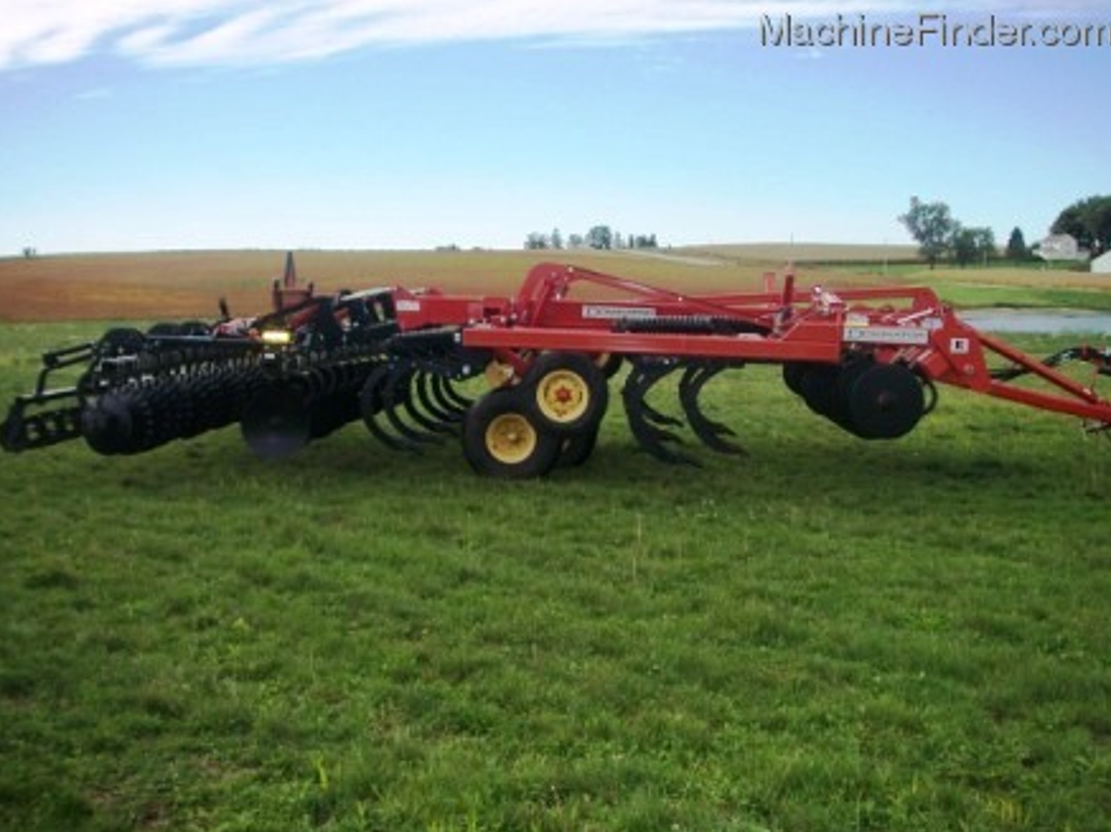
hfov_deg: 47.9
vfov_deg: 36.8
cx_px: 544
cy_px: 415
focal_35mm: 39
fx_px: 1251
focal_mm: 6.3
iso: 80
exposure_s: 1/400
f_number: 3.9
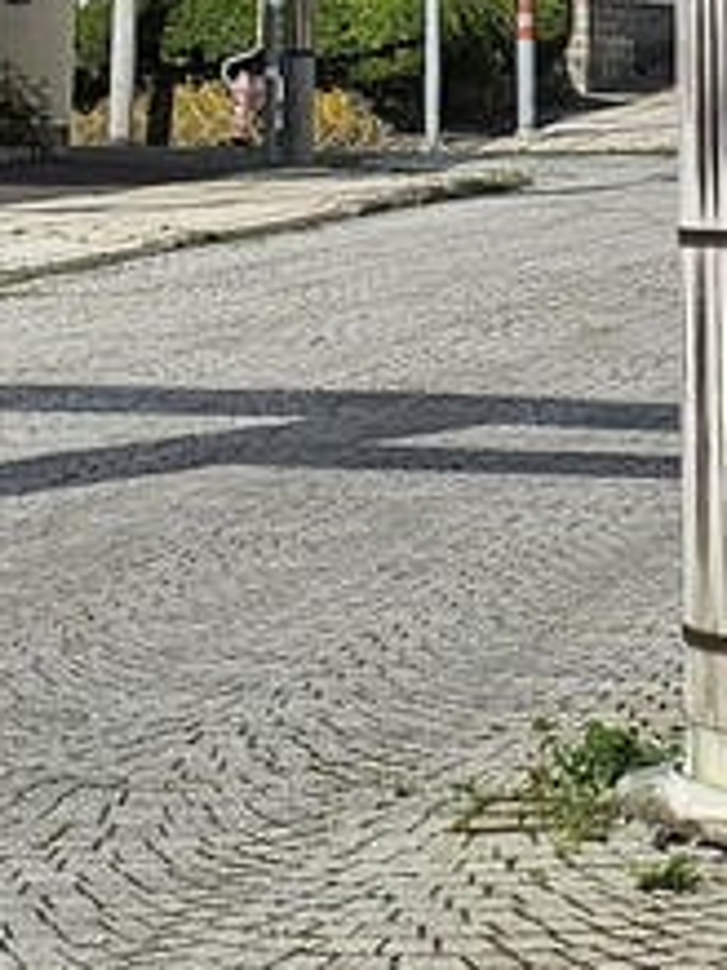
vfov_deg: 10.4
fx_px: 4709
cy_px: -1236
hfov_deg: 8.8
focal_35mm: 168
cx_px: 341
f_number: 1.7
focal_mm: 6.3
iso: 10
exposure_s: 1/1497
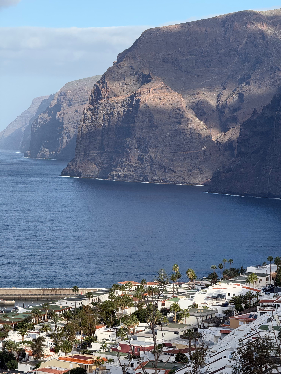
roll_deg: -2.7
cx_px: 140
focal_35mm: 120
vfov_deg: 16.4
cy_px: 187
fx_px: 1299
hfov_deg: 12.3
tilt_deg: -1.5
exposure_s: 1/1114
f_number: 2.8
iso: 64
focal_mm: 15.66
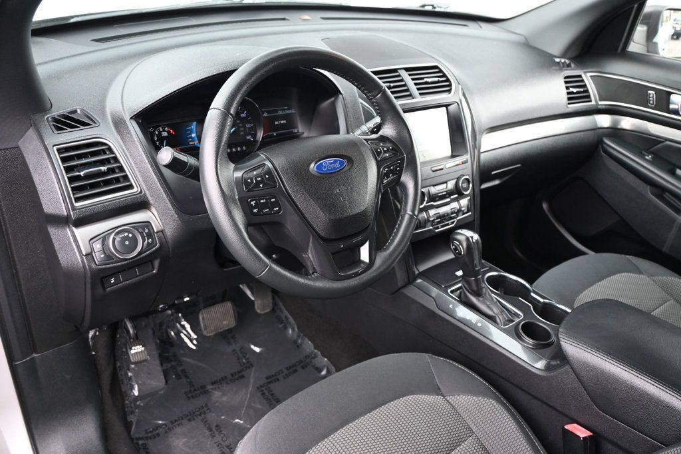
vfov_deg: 44.6
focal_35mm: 29
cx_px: 340
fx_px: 553
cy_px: 227
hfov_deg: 63.2
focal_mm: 19.5
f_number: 3.8
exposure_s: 1/125
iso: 560
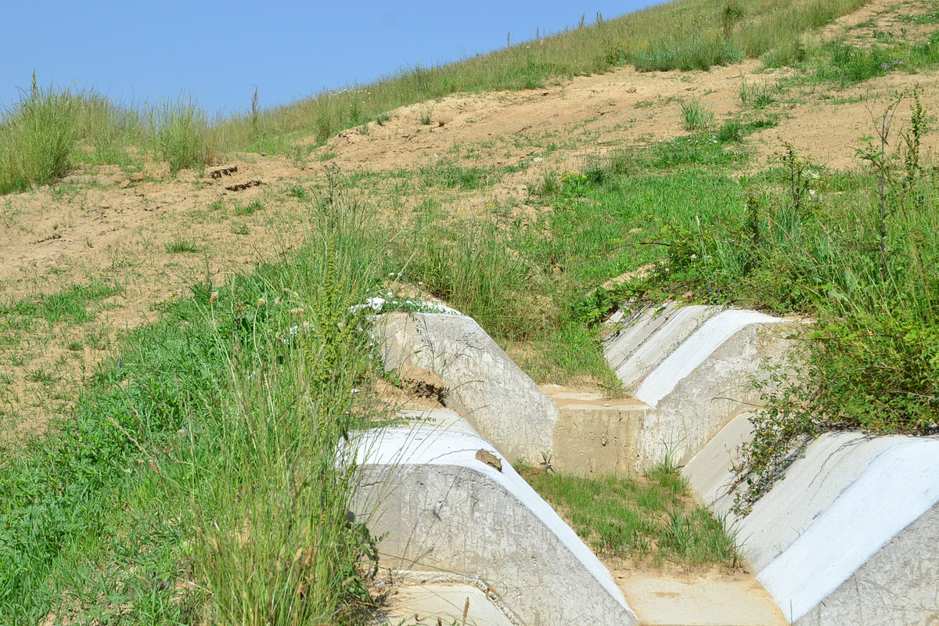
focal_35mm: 75
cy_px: 313
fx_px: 1956
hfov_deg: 27.0
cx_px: 470
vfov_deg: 18.2
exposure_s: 1/100
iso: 100
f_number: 7.1
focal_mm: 50
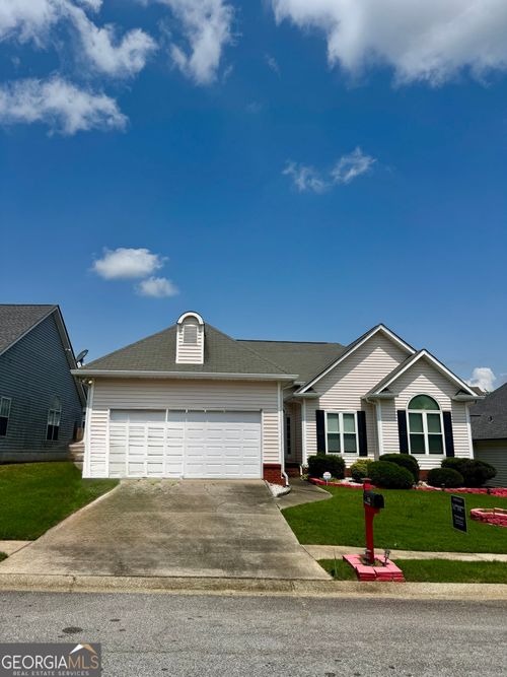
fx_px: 469
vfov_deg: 71.6
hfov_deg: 56.8
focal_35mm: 24
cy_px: 338
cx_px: 254
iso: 80
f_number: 1.78
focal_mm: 6.76
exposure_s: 1/9009
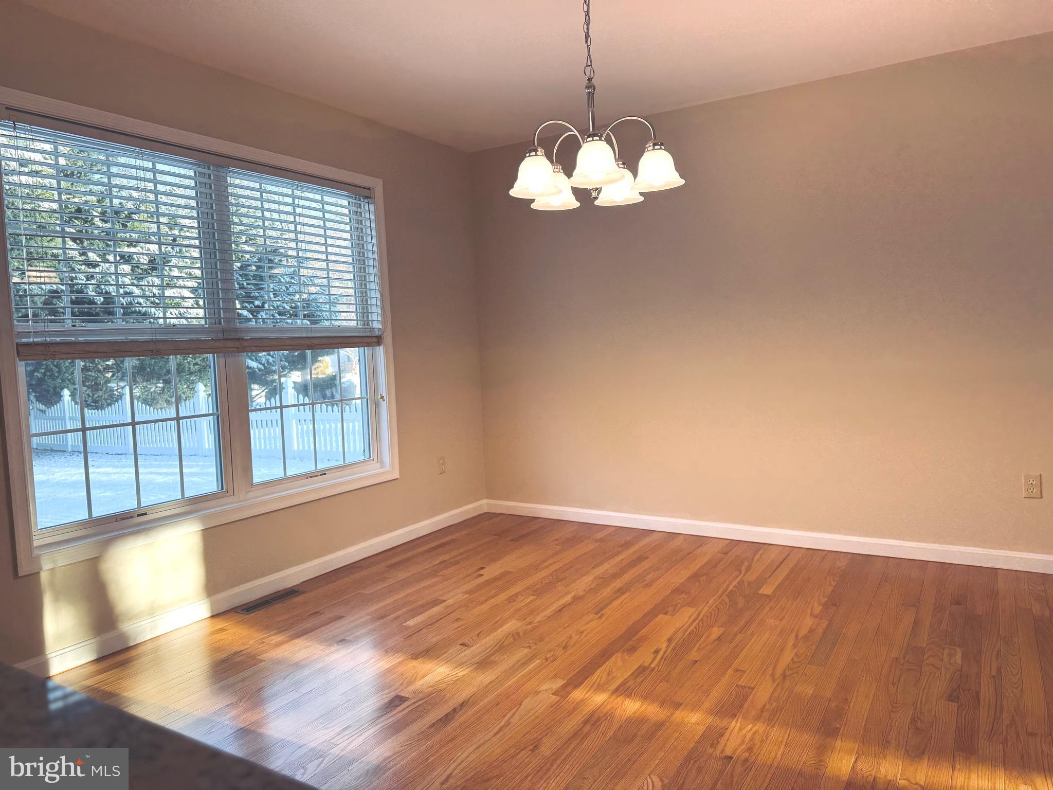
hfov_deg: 71.6
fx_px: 730
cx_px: 526
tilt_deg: -4.1
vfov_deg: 56.8
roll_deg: +2.1
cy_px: 395
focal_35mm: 24
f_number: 1.78
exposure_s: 1/121
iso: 80
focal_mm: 6.76
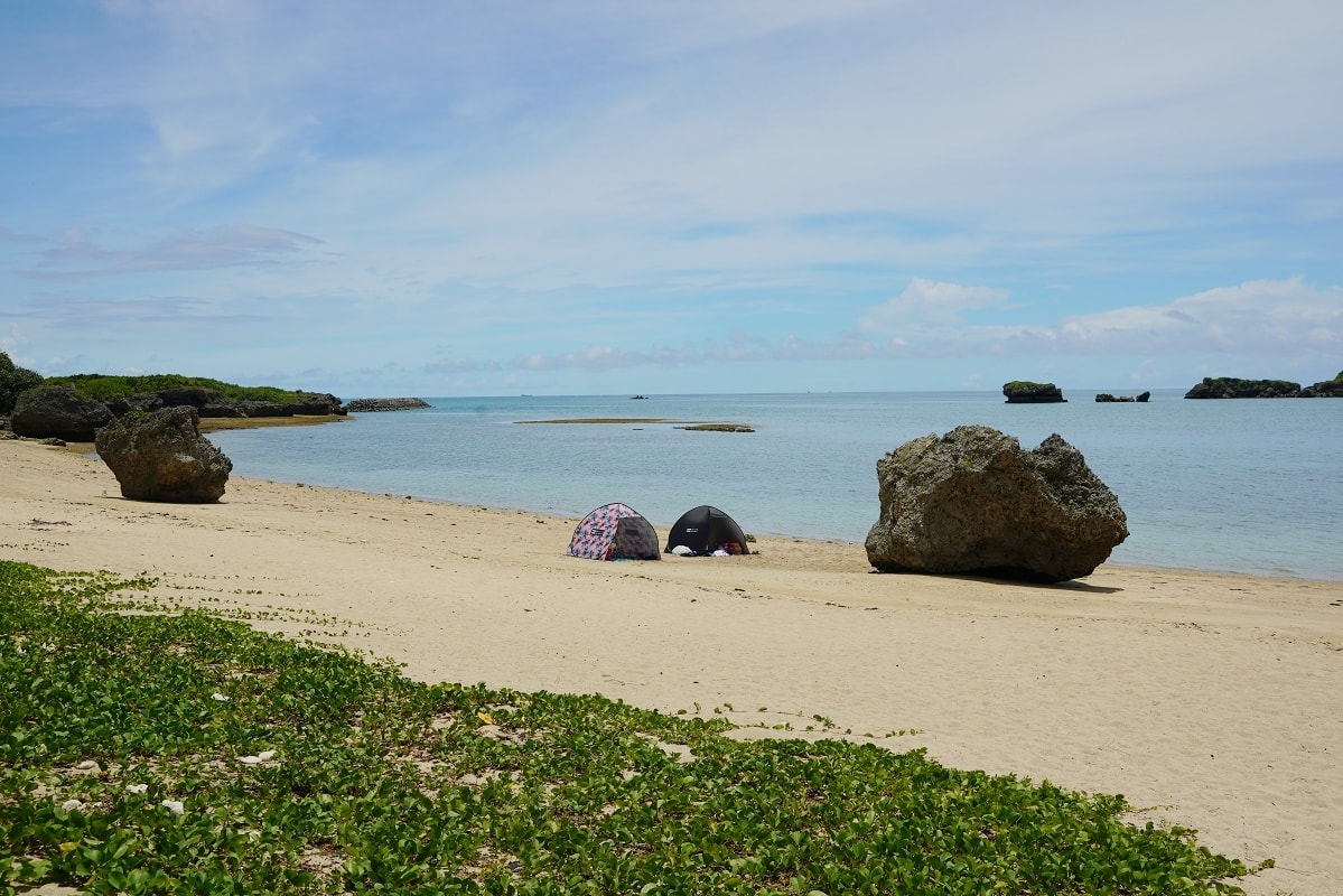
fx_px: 1306
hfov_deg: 54.4
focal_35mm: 35
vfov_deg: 37.9
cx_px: 672
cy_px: 448
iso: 100
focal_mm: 35
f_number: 10
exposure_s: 1/200
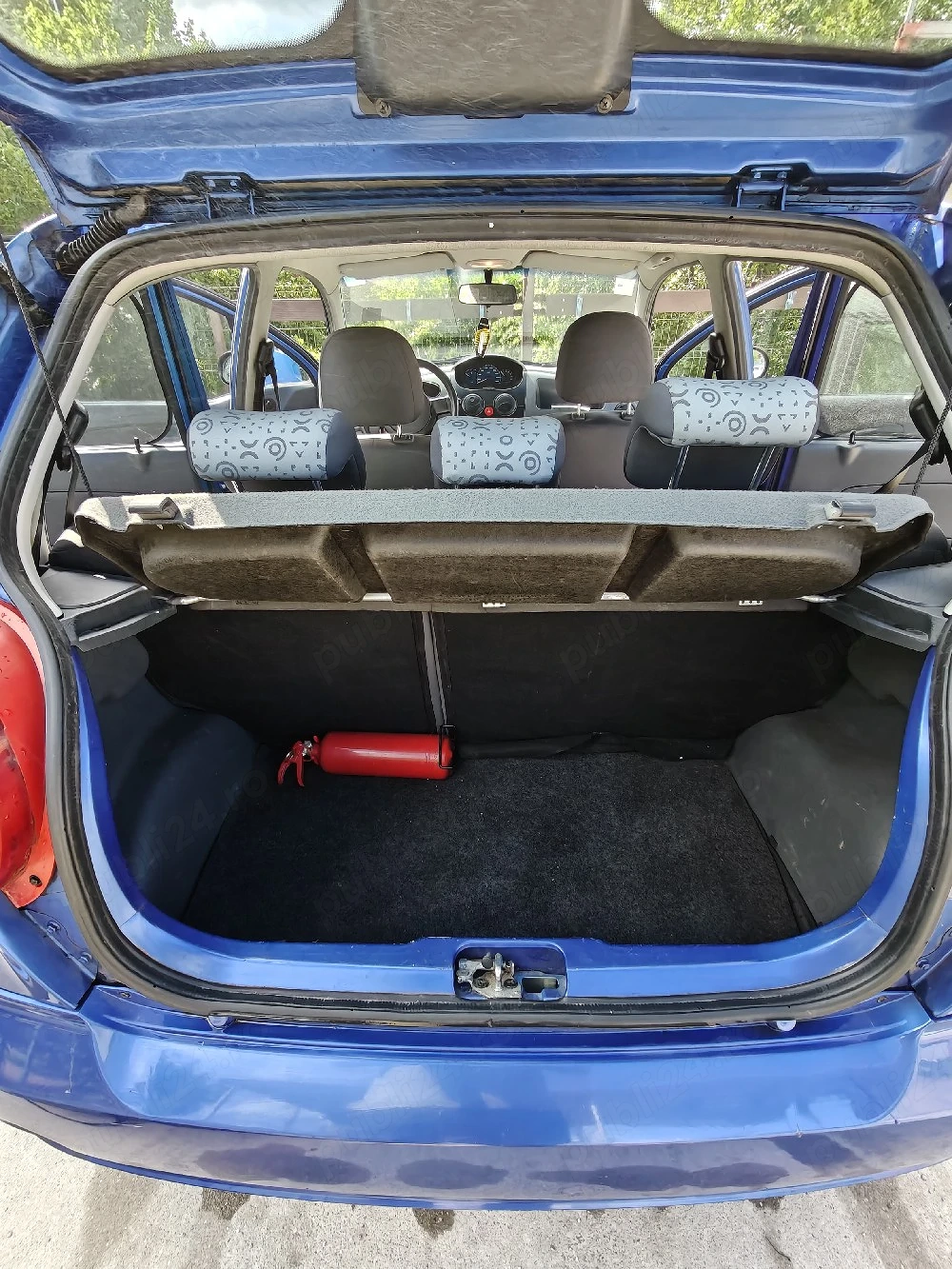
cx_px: 476
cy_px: 634
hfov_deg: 78.1
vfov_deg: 94.5
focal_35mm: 16
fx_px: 587
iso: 50
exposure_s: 1/204
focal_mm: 1.68
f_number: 2.2
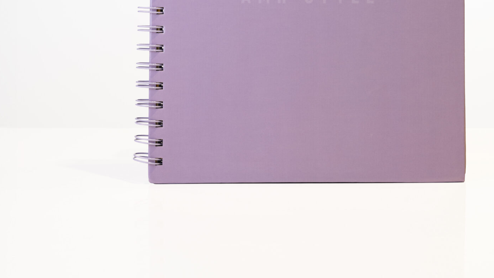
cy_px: -49
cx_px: 298
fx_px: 1336
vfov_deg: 11.7
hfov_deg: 20.9
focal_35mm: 102
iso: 200
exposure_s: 1/40
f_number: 7.1
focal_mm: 53
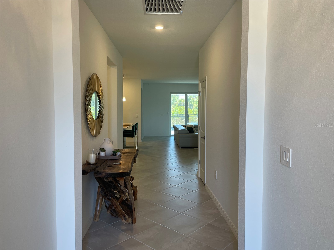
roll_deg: -0.2
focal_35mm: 26
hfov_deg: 67.3
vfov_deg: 53.1
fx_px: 251
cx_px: 167
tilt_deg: -2.8
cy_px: 125
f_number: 1.6
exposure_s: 1/120
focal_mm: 4.2
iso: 80
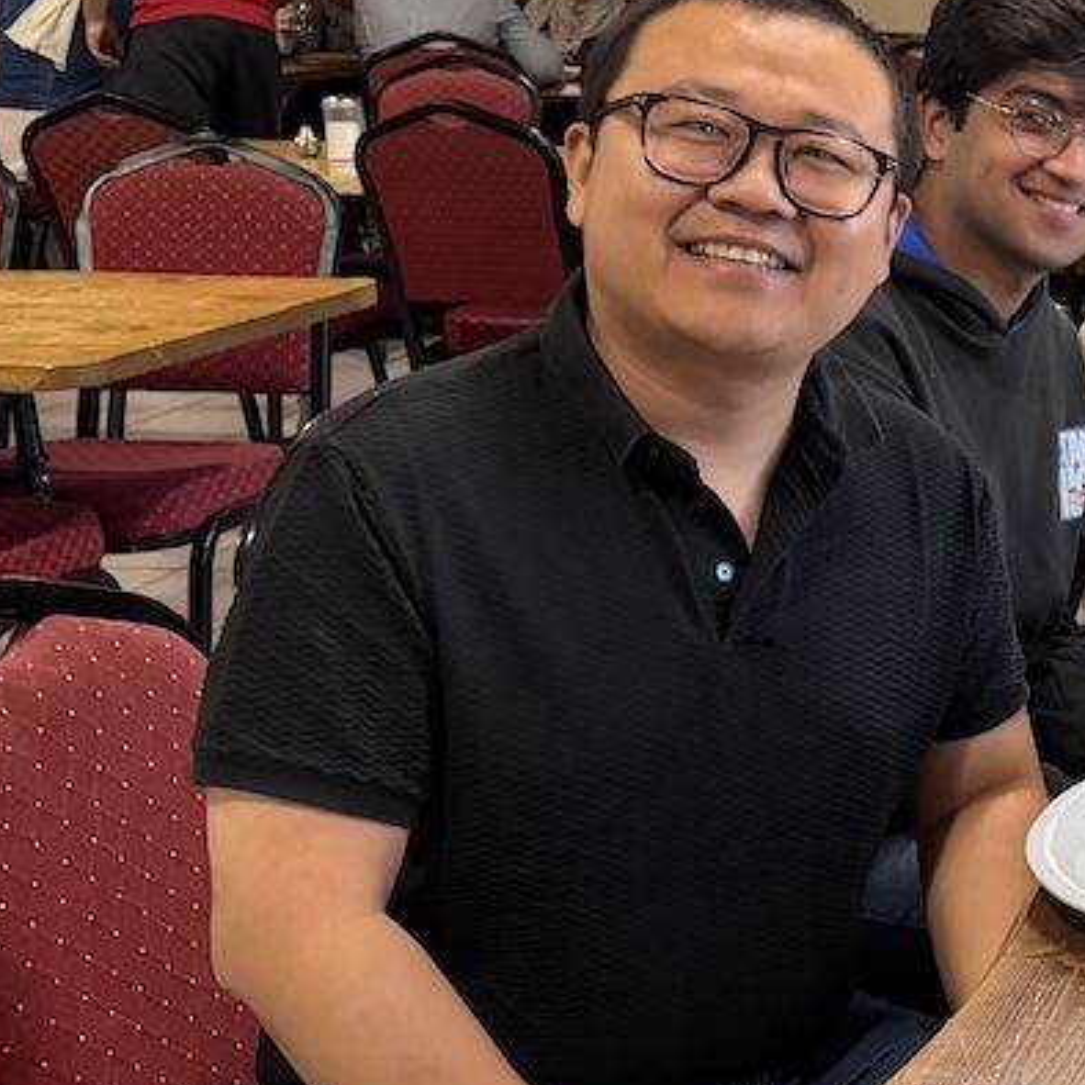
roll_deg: -1.3
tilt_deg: -14.0
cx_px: 1729
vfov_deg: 25.0
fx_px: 2447
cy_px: 509
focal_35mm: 69
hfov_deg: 20.5
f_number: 1.78
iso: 200
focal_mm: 6.76
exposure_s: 1/60
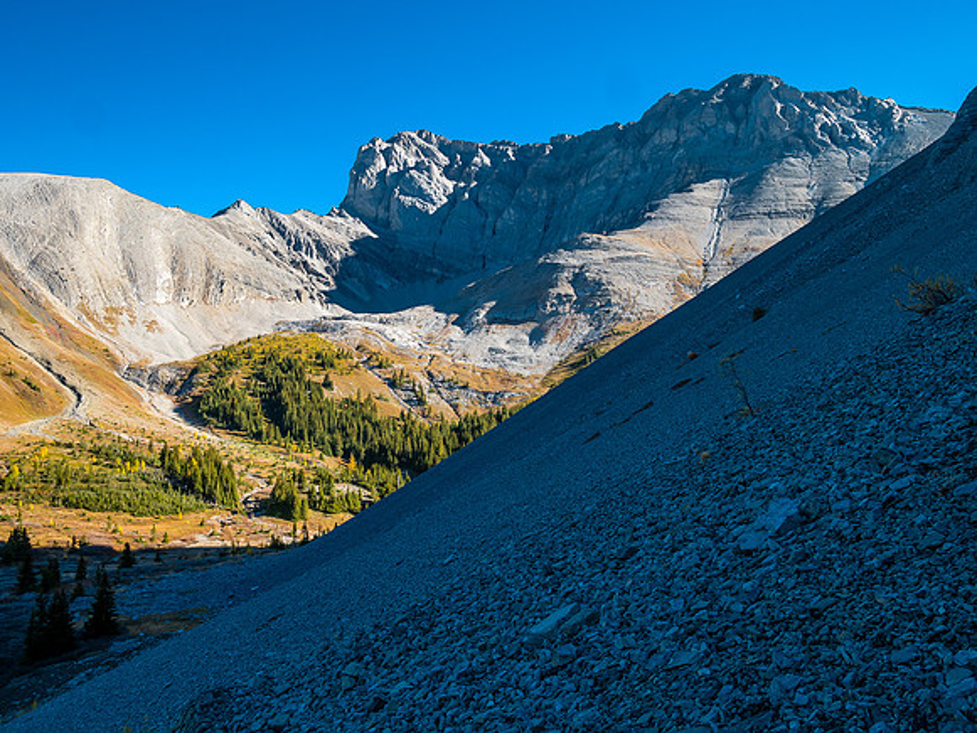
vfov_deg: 39.7
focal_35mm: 36
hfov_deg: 51.4
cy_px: 366
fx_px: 1016
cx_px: 488
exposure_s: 1/100
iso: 200
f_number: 8
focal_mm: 18
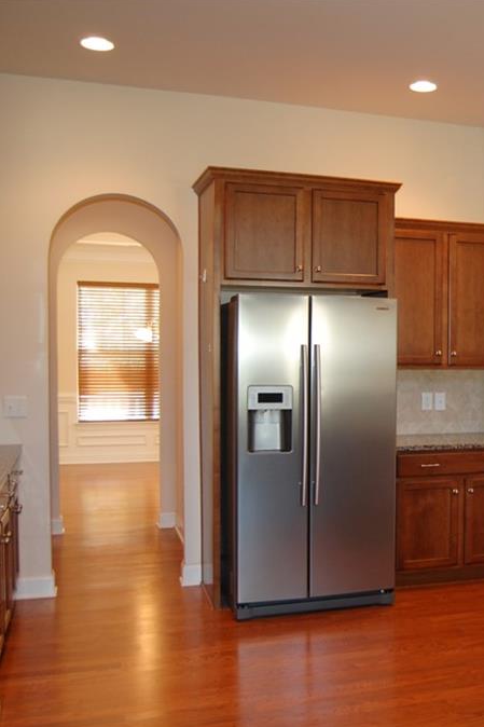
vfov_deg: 47.4
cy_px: 365
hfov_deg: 30.9
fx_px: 827
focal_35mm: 41
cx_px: 447
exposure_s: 1/30
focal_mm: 18
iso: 400
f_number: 3.5
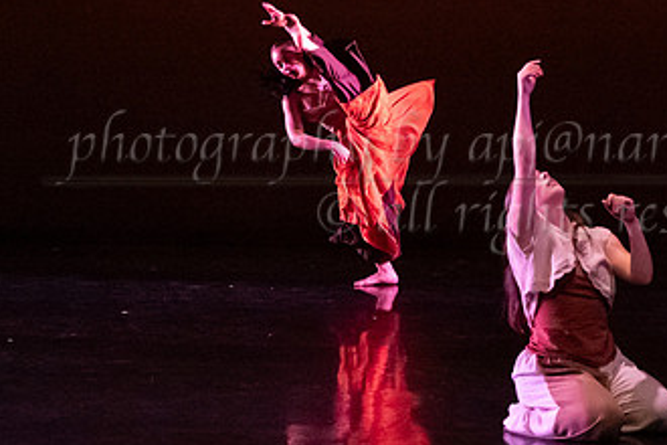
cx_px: 613
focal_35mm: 125
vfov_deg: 11.0
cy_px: 134
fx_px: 2316
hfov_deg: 16.2
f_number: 4
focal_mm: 43
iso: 4000
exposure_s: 1/400
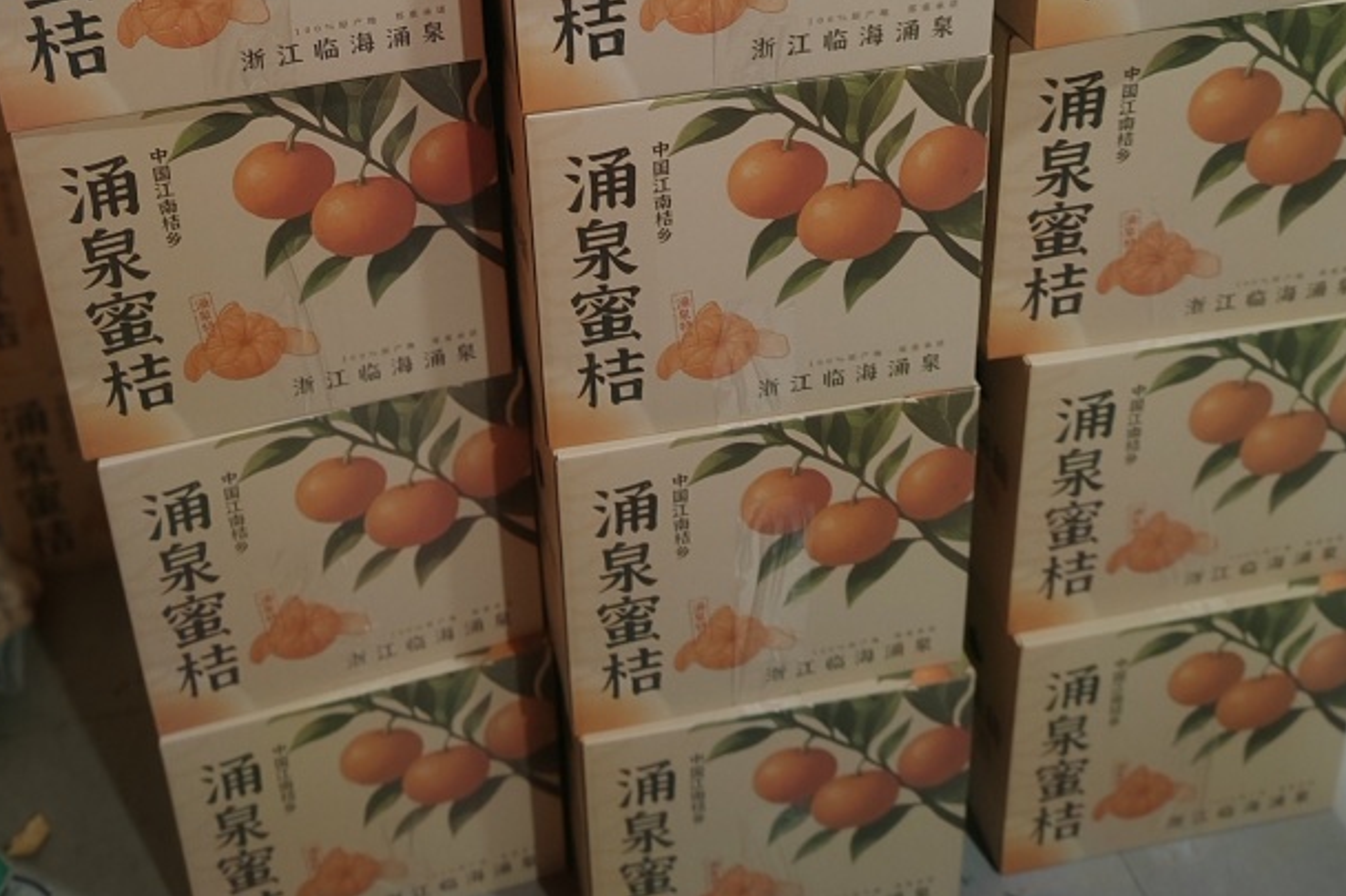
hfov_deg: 46.1
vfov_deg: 29.3
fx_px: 1570
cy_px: -43
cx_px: 536
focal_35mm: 42
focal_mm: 5.25
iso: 640
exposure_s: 1/33
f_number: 4.5
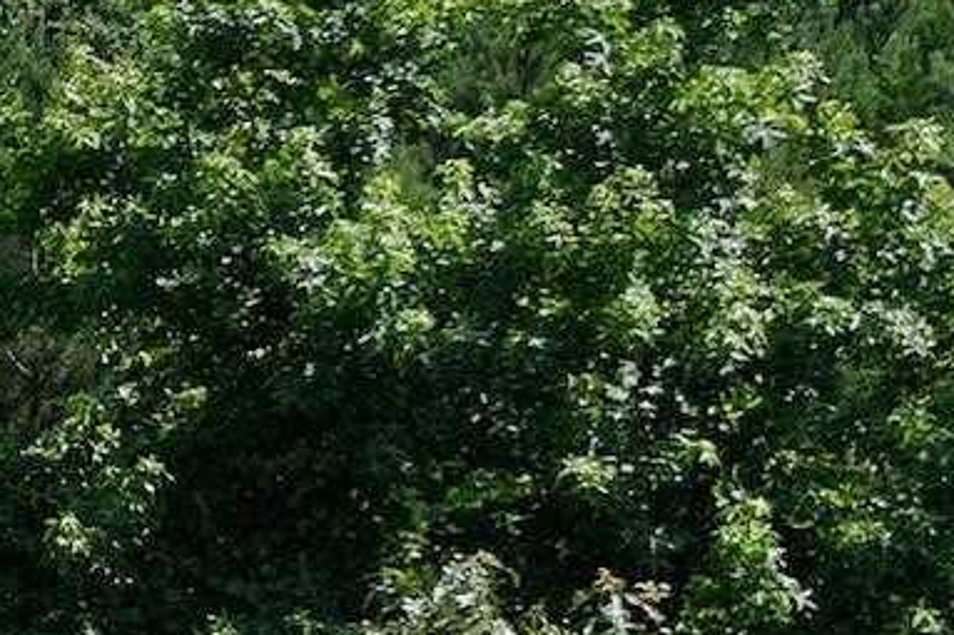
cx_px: -2010
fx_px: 4317
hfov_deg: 9.5
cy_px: 549
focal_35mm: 163
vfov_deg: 8.4
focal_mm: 12.29
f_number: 2.8
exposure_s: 1/2000
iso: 110
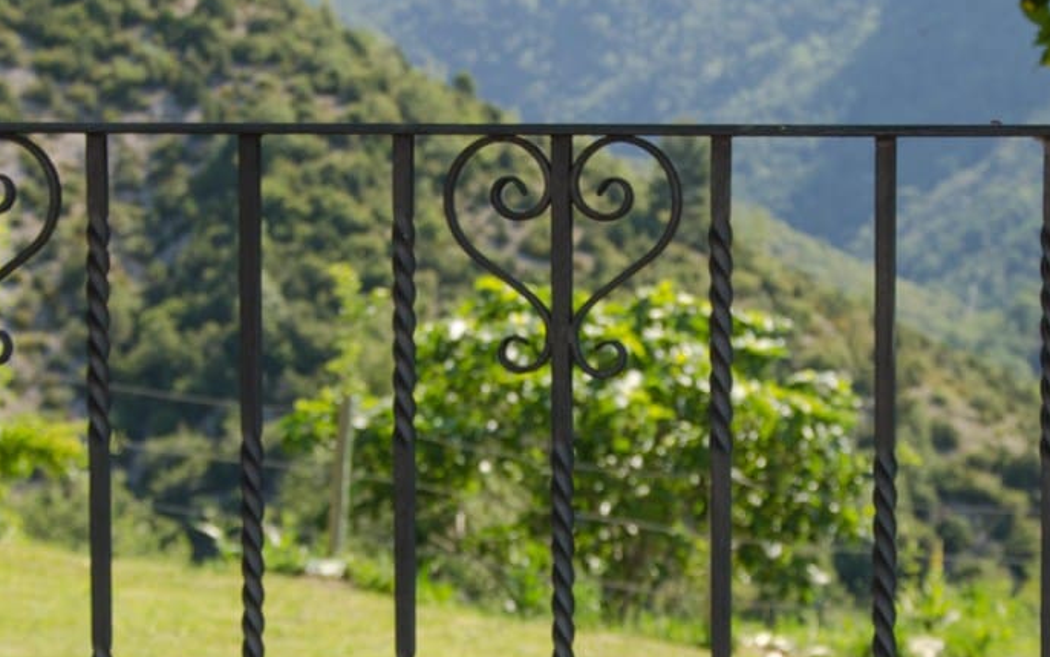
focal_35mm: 145
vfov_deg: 9.0
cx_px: 622
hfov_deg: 14.4
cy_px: 496
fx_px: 4150
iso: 100
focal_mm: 40
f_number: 6.3
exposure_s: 1/200
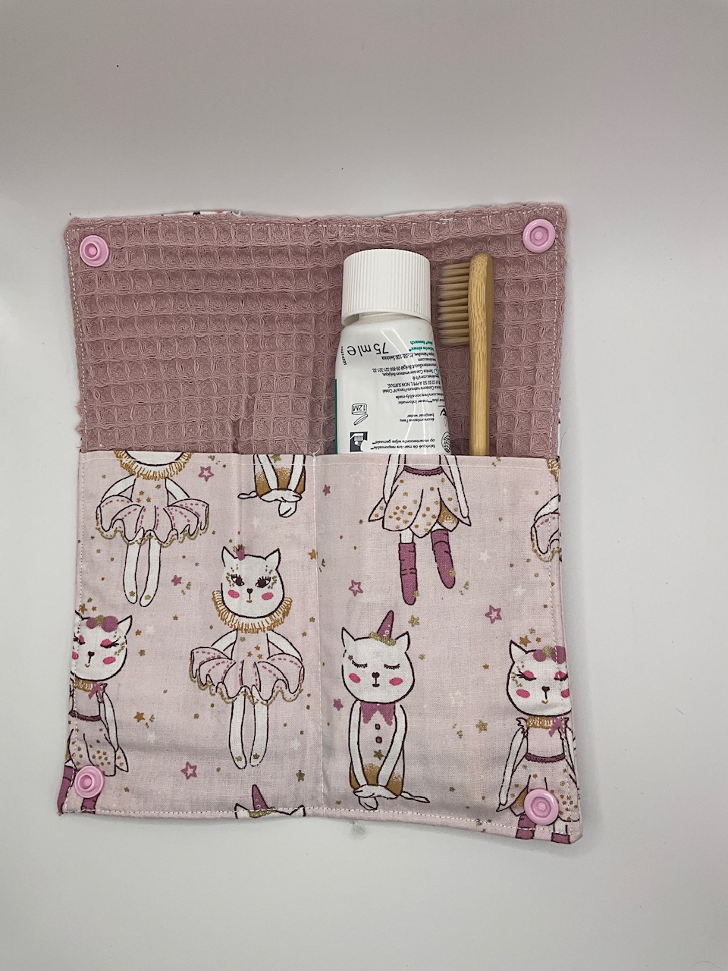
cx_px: 364
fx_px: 813
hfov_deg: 48.2
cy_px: 486
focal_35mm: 29
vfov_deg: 61.7
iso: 25
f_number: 1.8
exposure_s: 1/362
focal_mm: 3
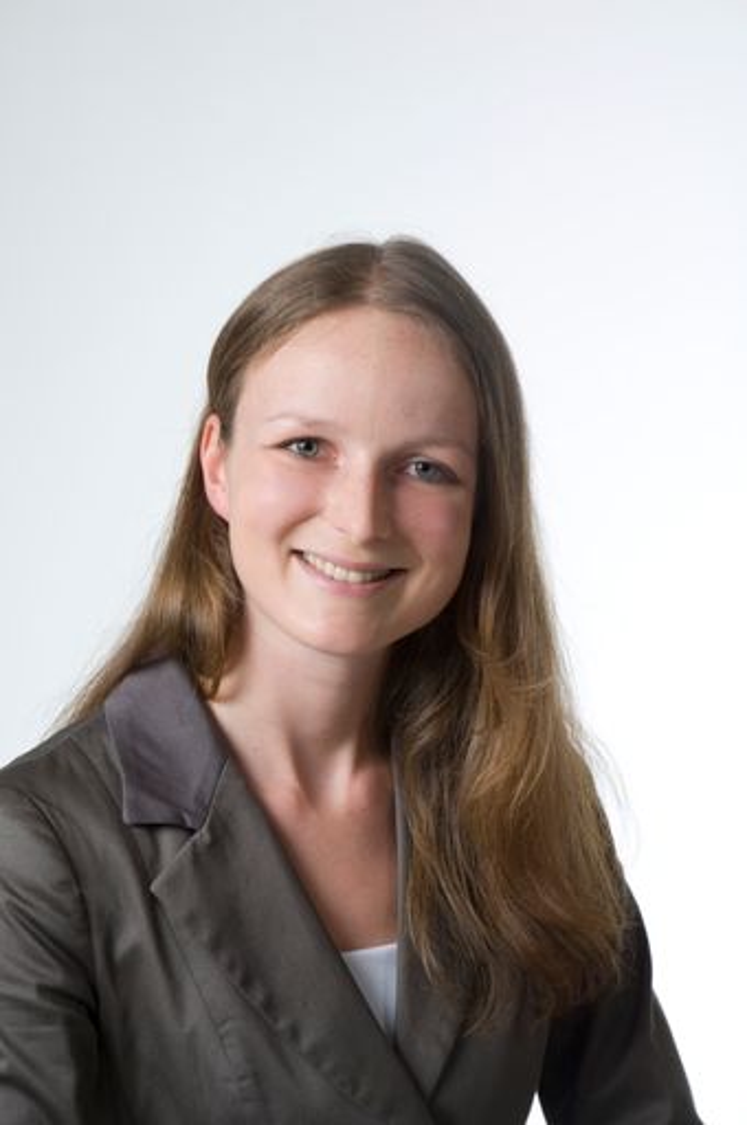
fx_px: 4213
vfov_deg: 15.2
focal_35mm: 135
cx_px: 374
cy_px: 562
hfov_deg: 10.1
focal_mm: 90
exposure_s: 1/50
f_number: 8
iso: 100
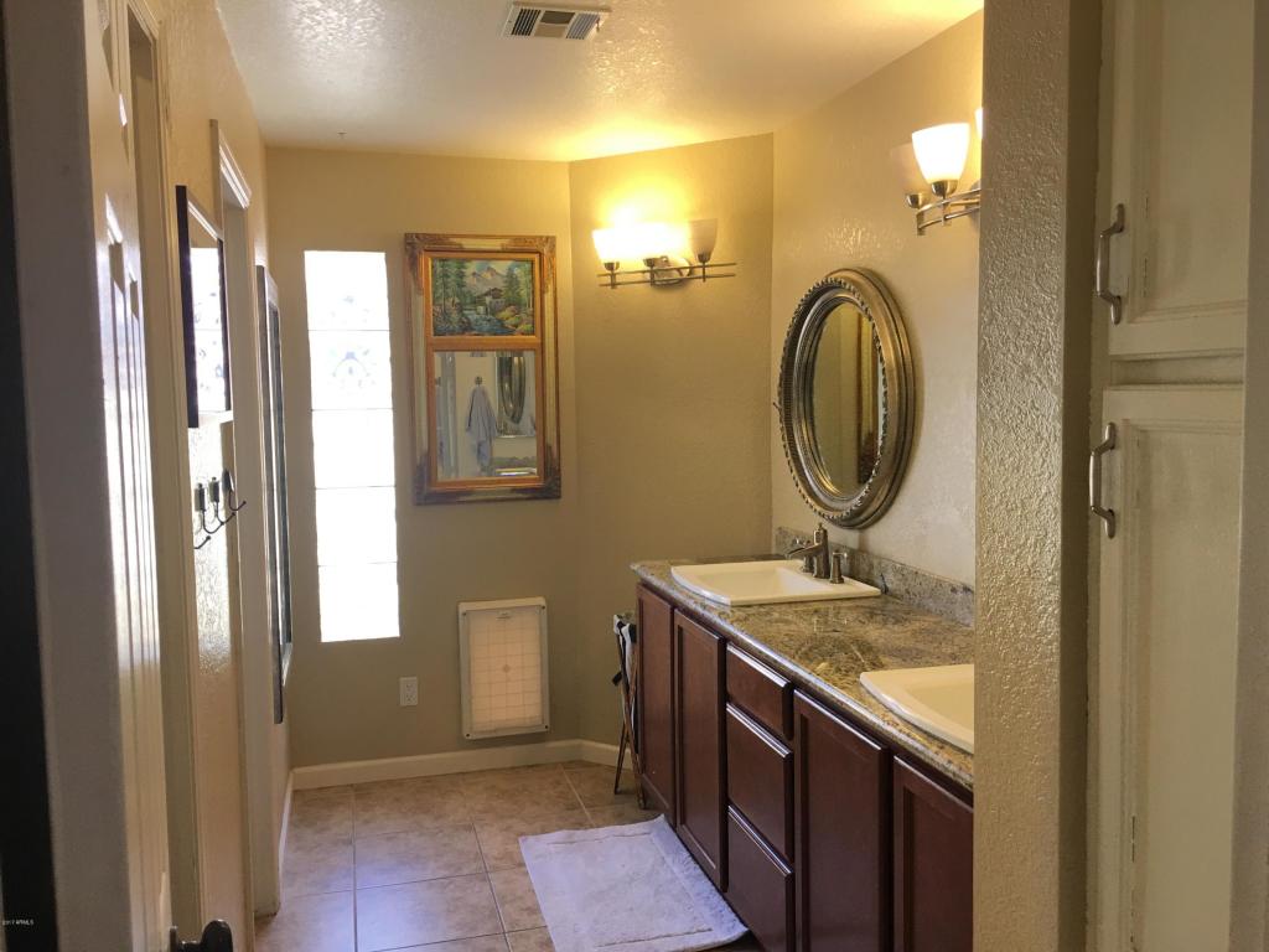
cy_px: 476
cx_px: 634
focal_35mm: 29
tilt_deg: -4.1
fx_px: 1063
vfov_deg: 48.2
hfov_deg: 61.7
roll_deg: +0.9
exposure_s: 1/30
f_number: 2.2
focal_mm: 4.15
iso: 40
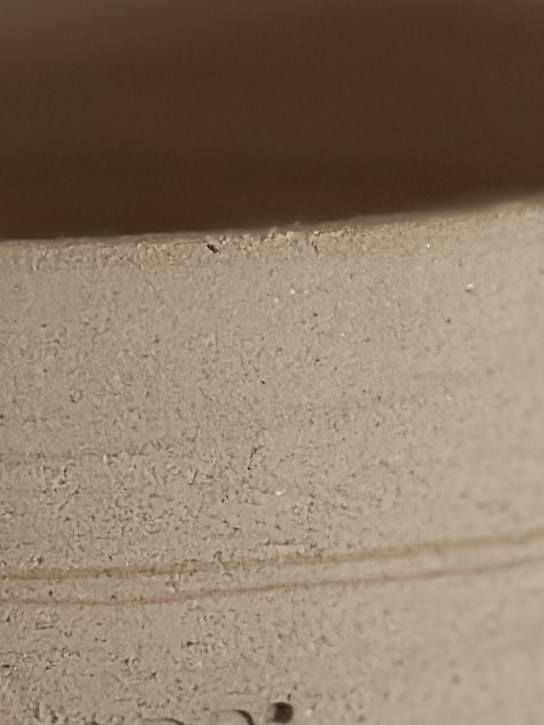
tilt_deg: -13.8
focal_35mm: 305
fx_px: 6393
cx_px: 704
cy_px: 374
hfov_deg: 4.9
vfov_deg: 6.5
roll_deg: -1.0
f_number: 1.78
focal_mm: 6.86
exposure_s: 1/82
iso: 125
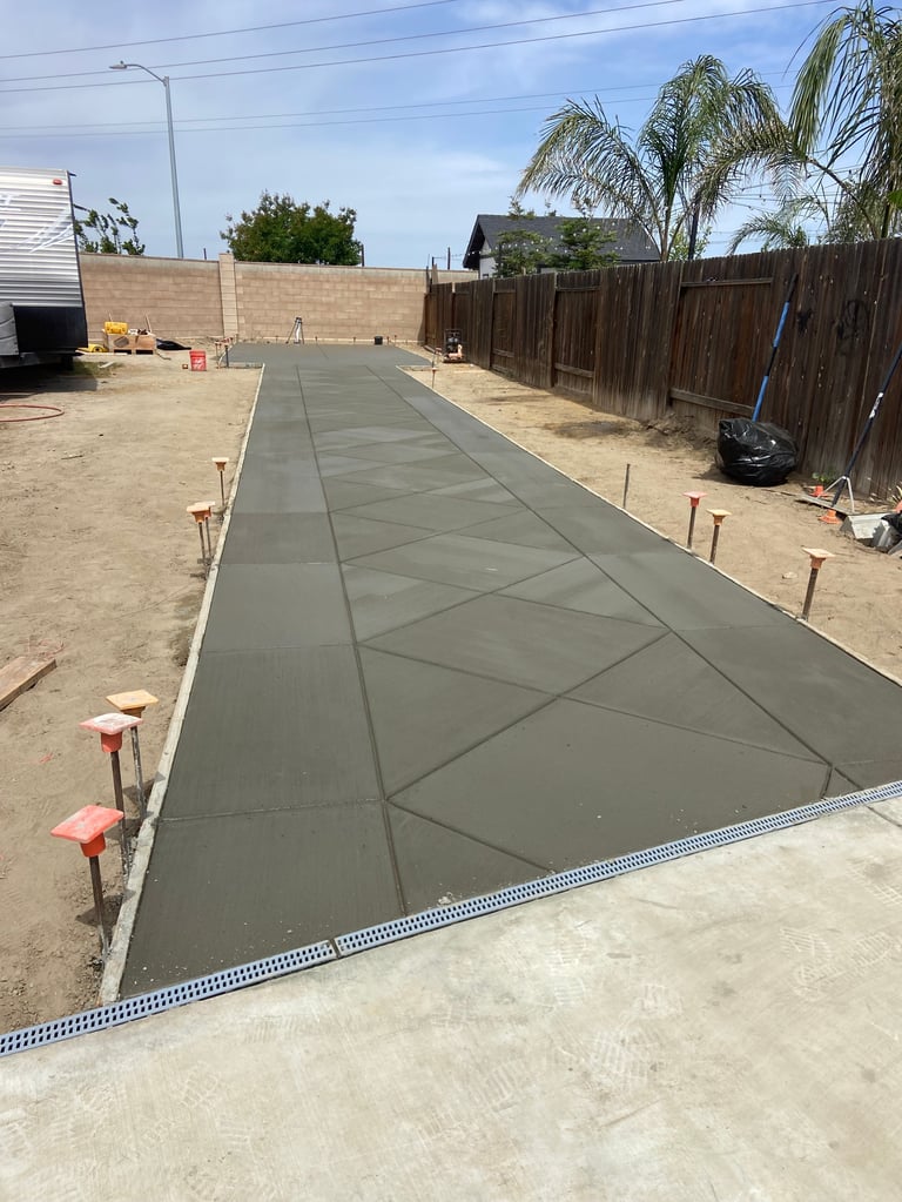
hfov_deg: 53.1
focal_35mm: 26
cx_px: 451
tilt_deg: -17.7
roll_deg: +0.1
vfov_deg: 67.3
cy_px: 601
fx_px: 903
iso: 32
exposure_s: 1/4115
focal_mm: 4.25
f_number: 1.8
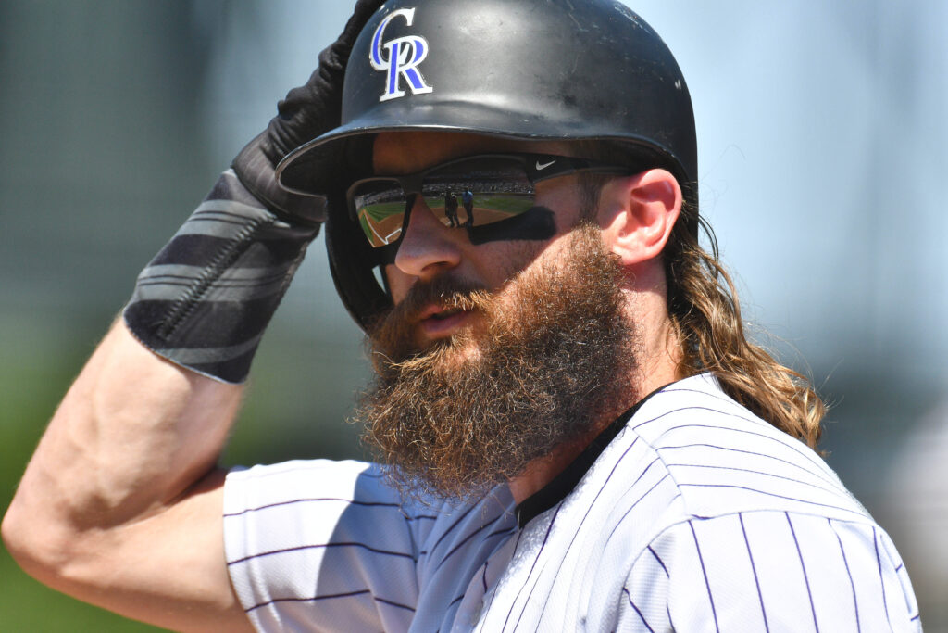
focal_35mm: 825
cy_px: 316
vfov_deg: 1.7
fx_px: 21727
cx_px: 474
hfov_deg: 2.5
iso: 500
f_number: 5
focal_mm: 550
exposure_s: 1/3200
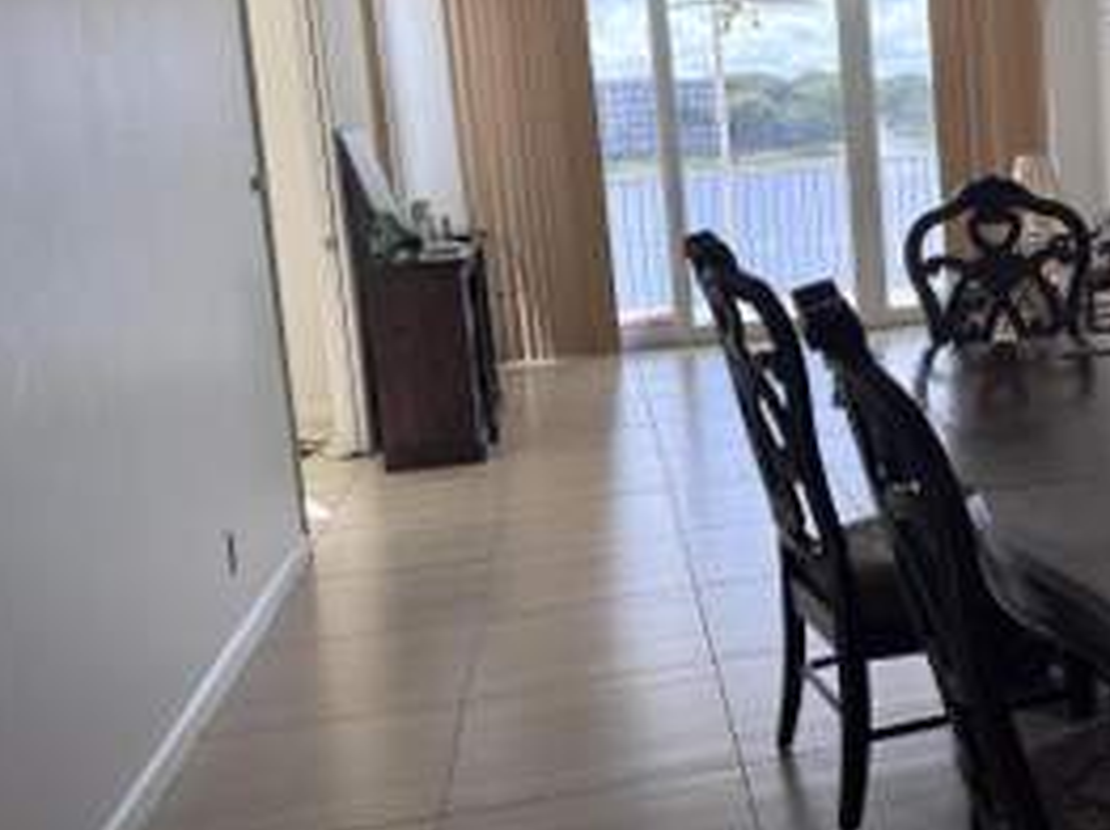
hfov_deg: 40.7
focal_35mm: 44
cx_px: 928
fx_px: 1410
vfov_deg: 32.5
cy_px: 275
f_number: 1.78
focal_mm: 6.76
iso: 64
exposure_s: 1/205
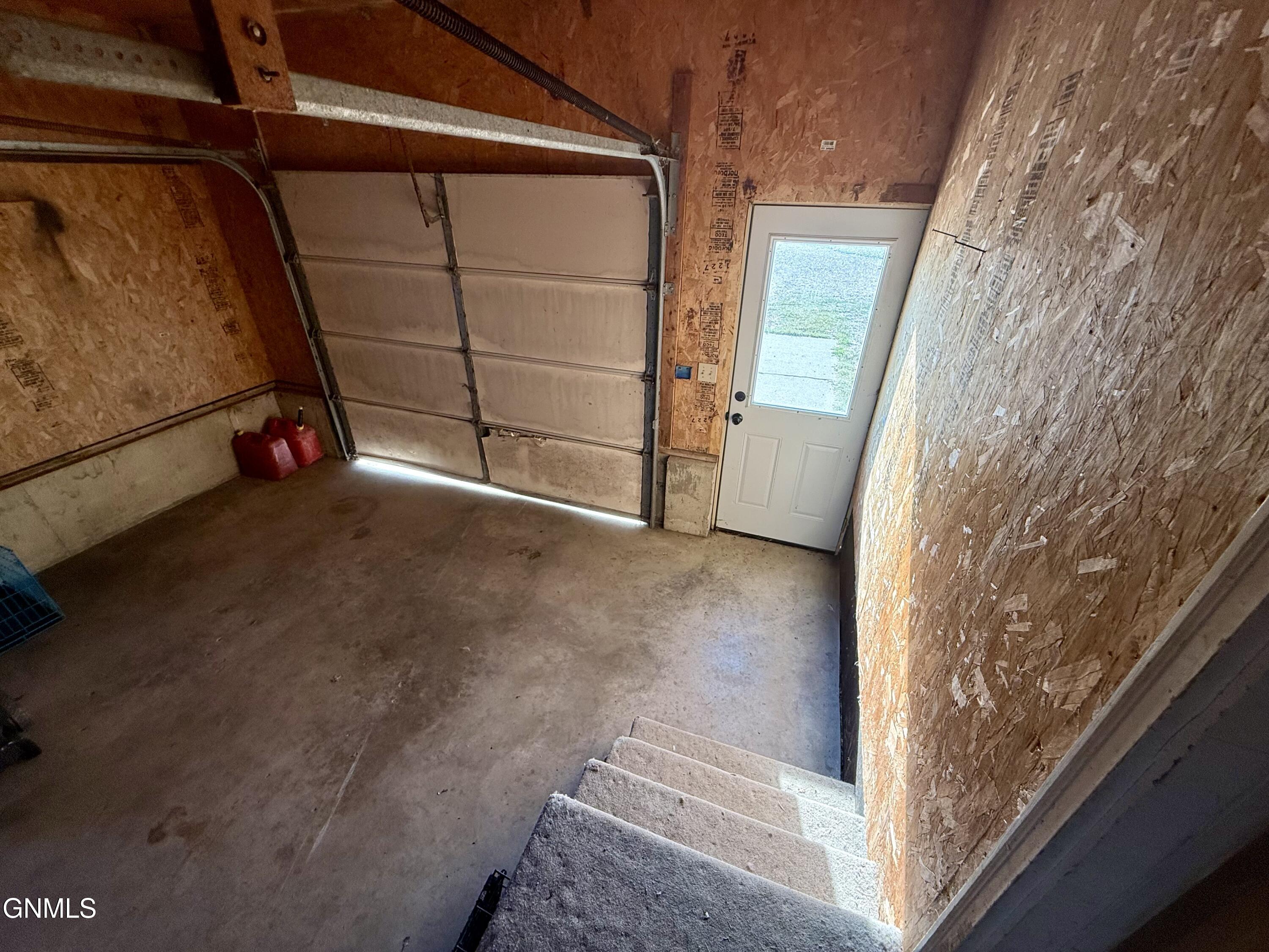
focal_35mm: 14
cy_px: 476
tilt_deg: -29.6
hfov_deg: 102.1
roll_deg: -1.6
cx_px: 634
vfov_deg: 85.7
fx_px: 513
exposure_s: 1/99
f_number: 2.2
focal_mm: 2.22
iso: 100
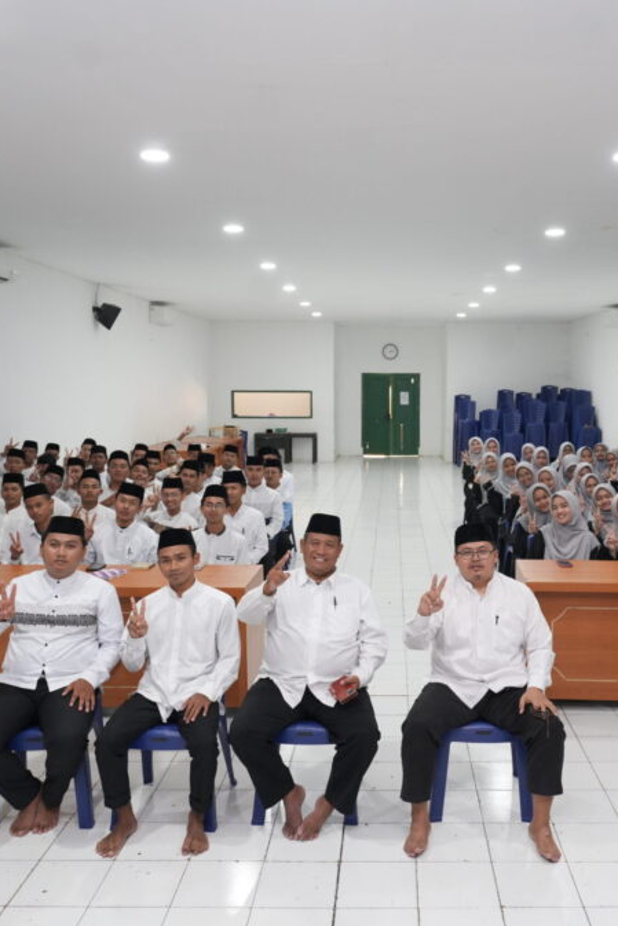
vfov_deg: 54.4
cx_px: 391
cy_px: 459
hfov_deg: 37.6
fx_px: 901
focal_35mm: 35
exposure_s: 1/125
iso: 2500
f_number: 4
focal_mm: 23
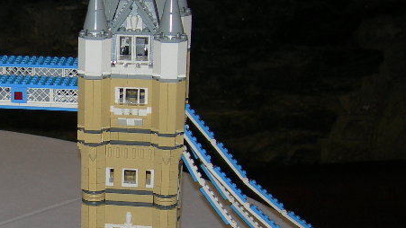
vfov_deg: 12.8
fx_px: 1012
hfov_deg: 21.9
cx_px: 4
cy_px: 201
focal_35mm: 94
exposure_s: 1/60.1
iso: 50
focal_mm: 7.8
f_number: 2.8
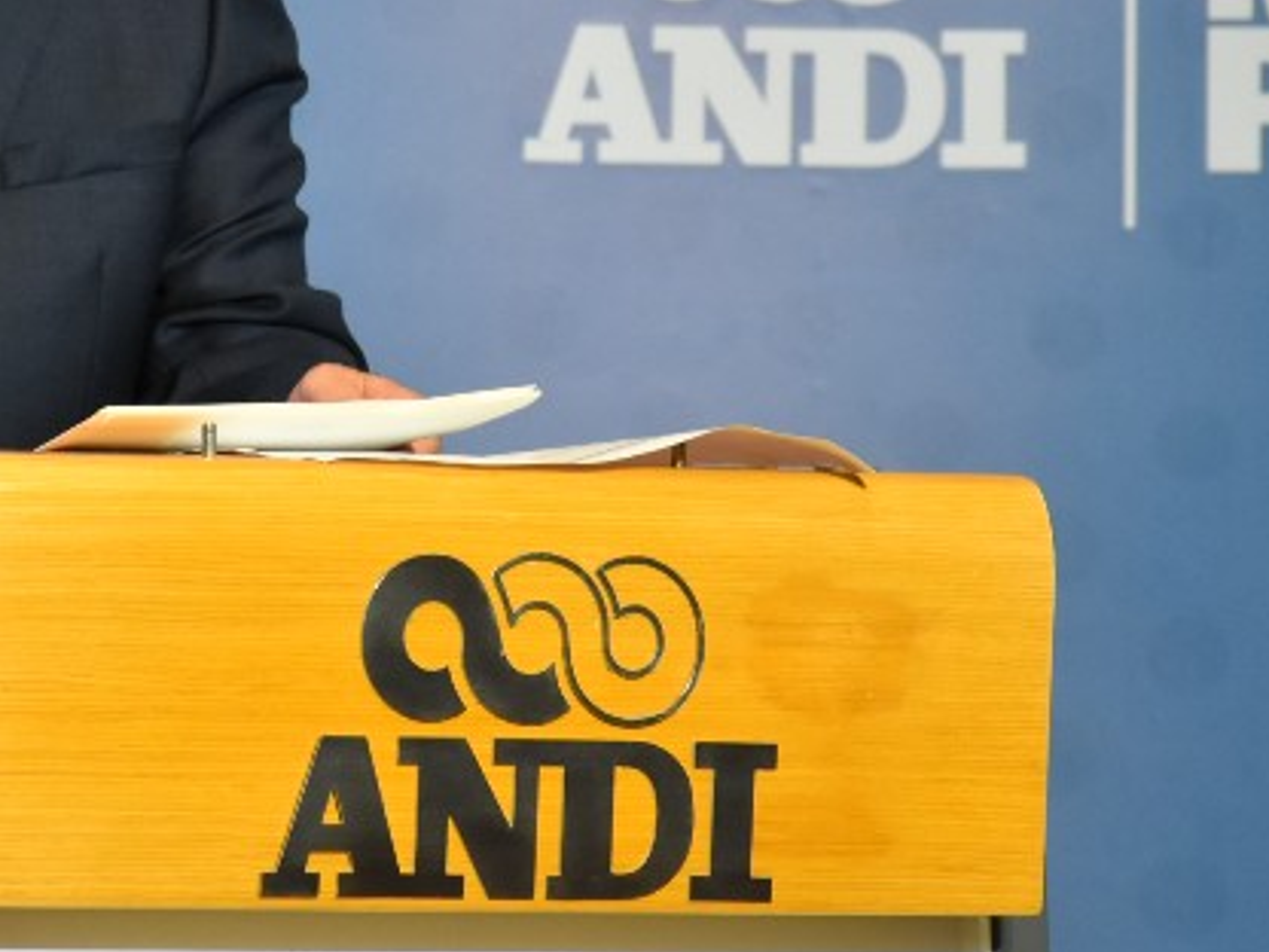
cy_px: 69
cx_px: 424
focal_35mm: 477
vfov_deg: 3.1
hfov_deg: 4.2
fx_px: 17487
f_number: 5.6
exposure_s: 1/125
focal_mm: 140
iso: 2000
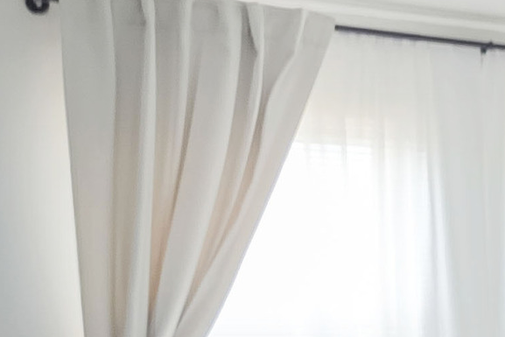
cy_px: 542
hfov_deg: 26.3
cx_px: 530
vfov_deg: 16.7
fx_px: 1010
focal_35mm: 72
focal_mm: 2.2
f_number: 2.2
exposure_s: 1/8
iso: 100
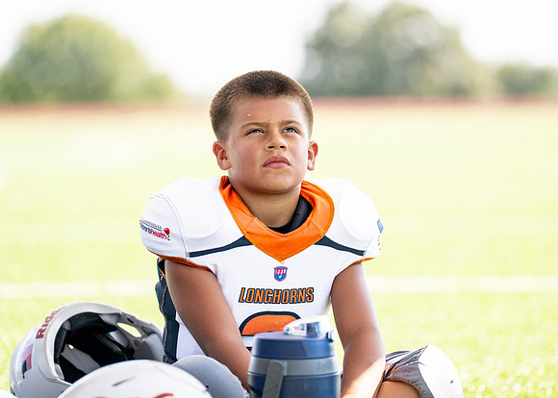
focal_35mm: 224
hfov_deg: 9.0
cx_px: 313
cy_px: 180
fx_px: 3551
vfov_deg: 6.4
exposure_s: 1/640
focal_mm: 191
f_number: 2.8
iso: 160
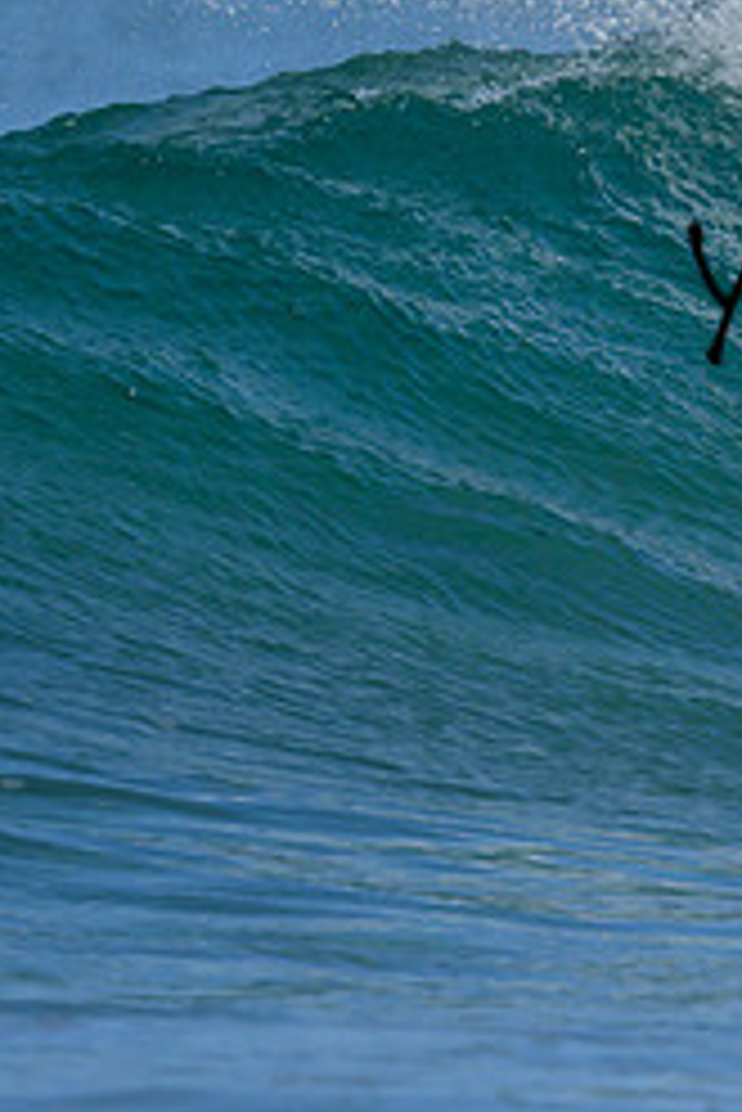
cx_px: 1490
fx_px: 79308
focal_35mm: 2569
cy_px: 274
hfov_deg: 0.5
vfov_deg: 0.8
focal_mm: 800
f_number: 6.3
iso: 250
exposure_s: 1/2000
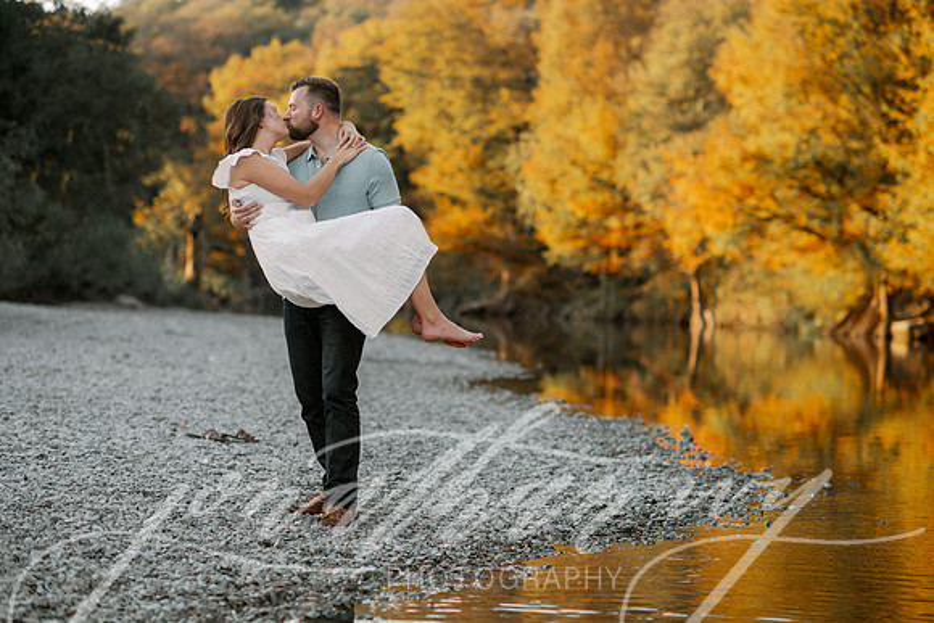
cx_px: 467
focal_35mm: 85
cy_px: 312
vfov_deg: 16.1
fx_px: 2206
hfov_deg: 23.9
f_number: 2.2
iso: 125
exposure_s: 1/250
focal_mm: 85
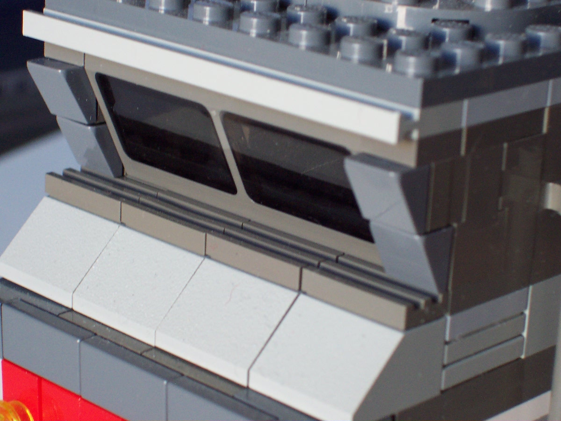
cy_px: 210
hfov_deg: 17.7
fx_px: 1799
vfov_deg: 13.3
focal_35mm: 111
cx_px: 280
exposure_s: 1/20
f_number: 4.8
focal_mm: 16.8
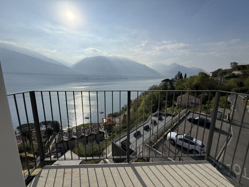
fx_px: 101
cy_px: 94
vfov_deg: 85.7
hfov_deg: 102.1
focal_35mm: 14
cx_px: 124
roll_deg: -1.0
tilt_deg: -10.3
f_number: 2.2
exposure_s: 1/5618
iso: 50
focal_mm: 2.22
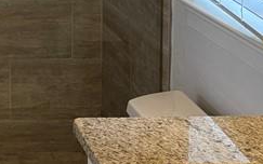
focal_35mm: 107
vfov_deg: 11.9
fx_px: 767
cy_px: -55
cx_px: -123
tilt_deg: -7.6
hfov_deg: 17.6
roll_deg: +1.3
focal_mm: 6.76
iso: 250
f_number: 1.78
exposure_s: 1/120
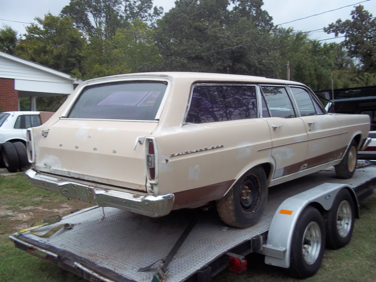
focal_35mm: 36
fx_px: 391
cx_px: 188
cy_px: 141
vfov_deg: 39.7
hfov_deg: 51.4
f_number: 3.1
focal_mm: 6.5
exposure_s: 1/50
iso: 80
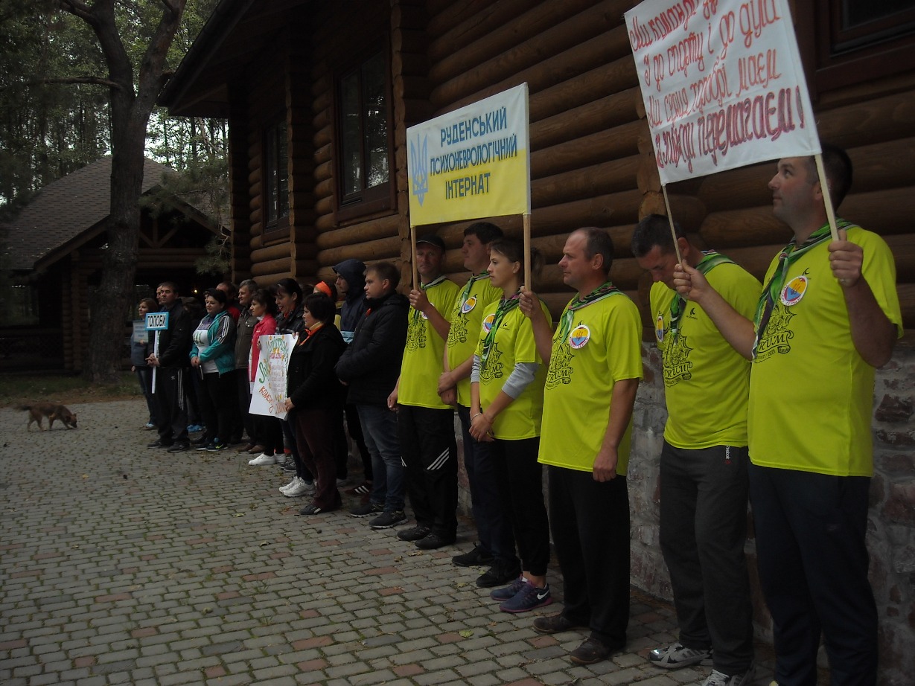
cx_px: 458
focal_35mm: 35
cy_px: 343
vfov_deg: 40.7
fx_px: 925
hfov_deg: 52.6
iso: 64
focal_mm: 5.7
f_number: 2.8
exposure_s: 1/148
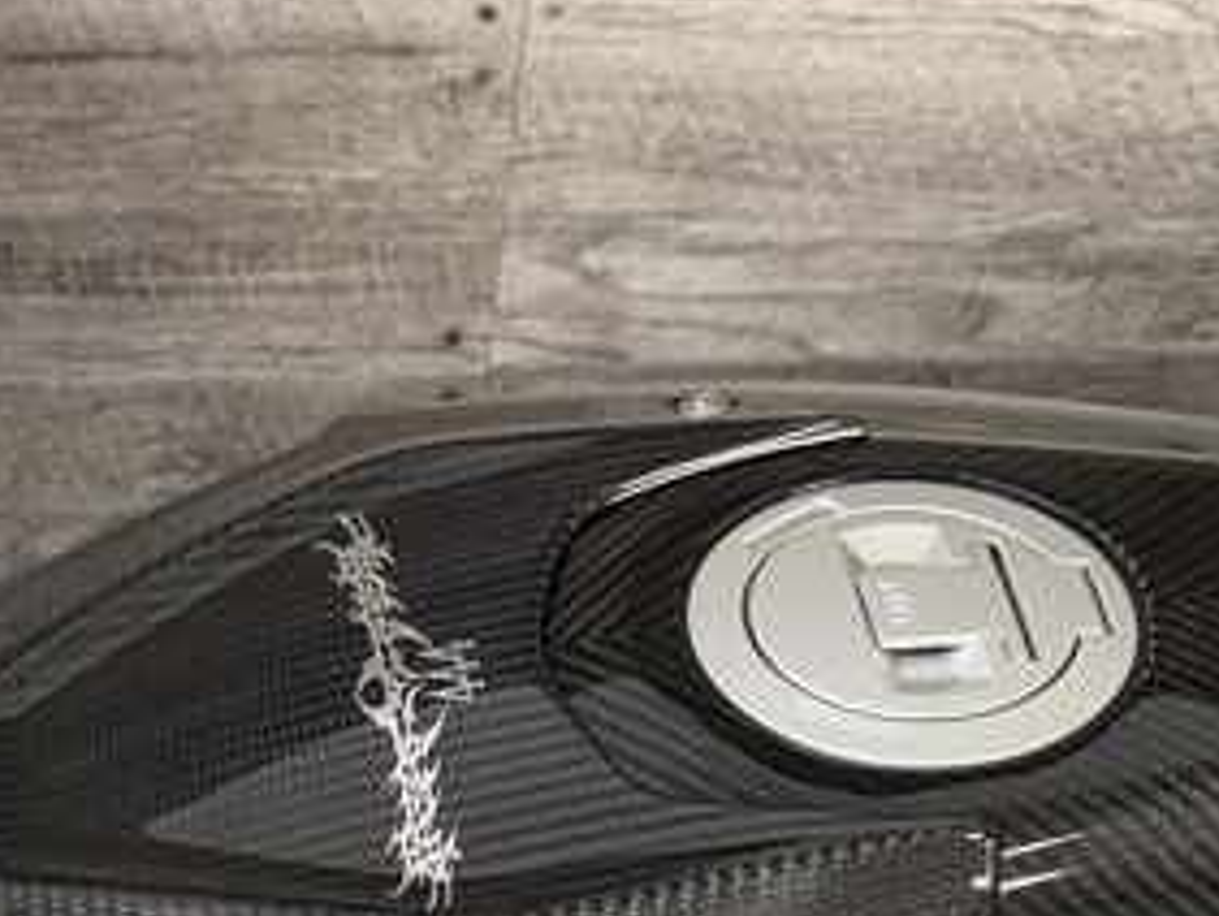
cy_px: 1314
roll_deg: +2.2
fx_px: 3066
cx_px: -121
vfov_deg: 15.8
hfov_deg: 21.3
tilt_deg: -35.8
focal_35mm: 87
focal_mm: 6.76
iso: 80
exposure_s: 1/29
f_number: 1.78
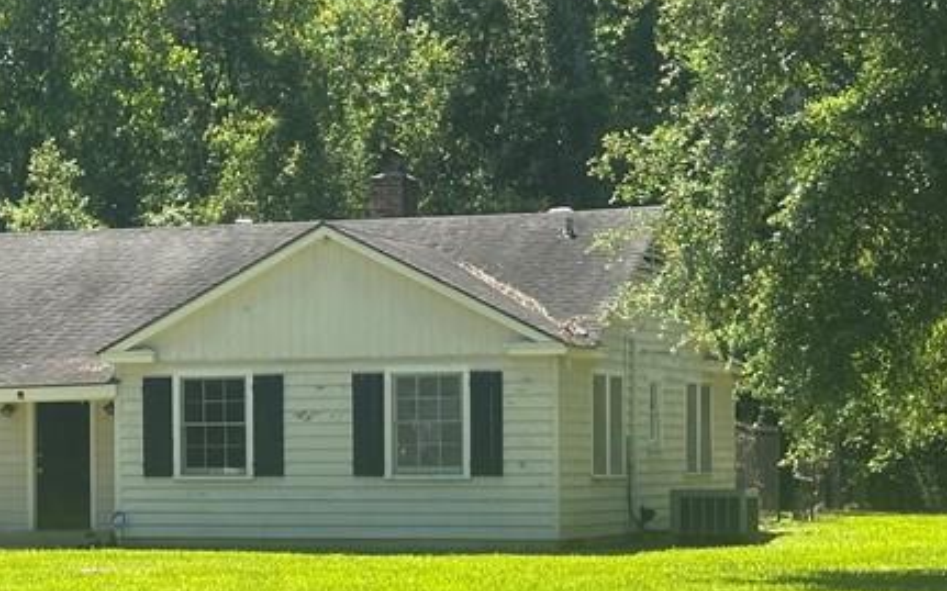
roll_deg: -0.2
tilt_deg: -0.5
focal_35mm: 121
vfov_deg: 10.8
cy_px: 457
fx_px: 3122
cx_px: 81
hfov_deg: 17.0
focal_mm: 6.86
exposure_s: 1/1695
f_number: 1.78
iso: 64
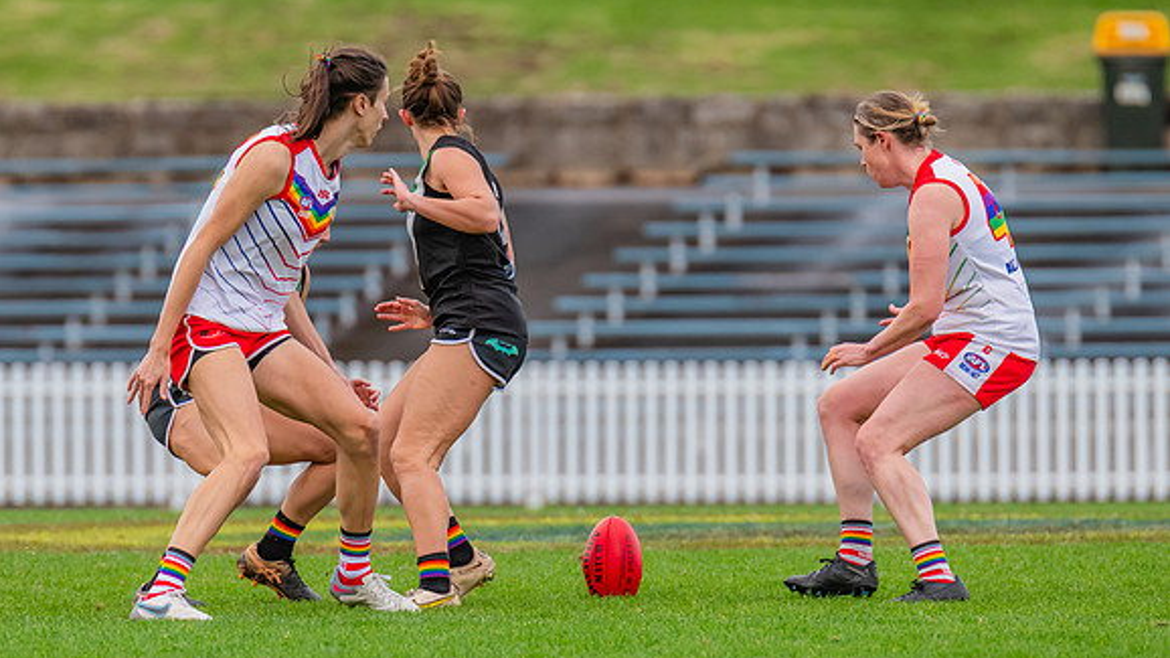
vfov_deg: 1.8
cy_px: 336
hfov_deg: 3.2
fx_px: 21249
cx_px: 402
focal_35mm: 685
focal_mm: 420
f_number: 5.6
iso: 800
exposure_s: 1/1000
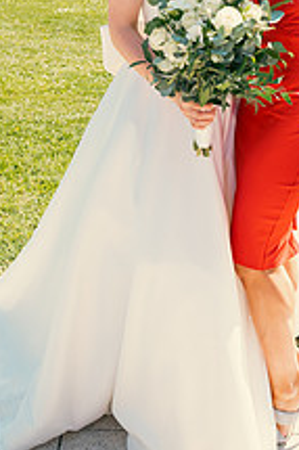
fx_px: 836
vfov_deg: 29.2
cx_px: 192
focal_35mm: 67
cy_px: 67
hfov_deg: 20.2
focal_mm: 32
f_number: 6.3
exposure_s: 1/320
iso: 200
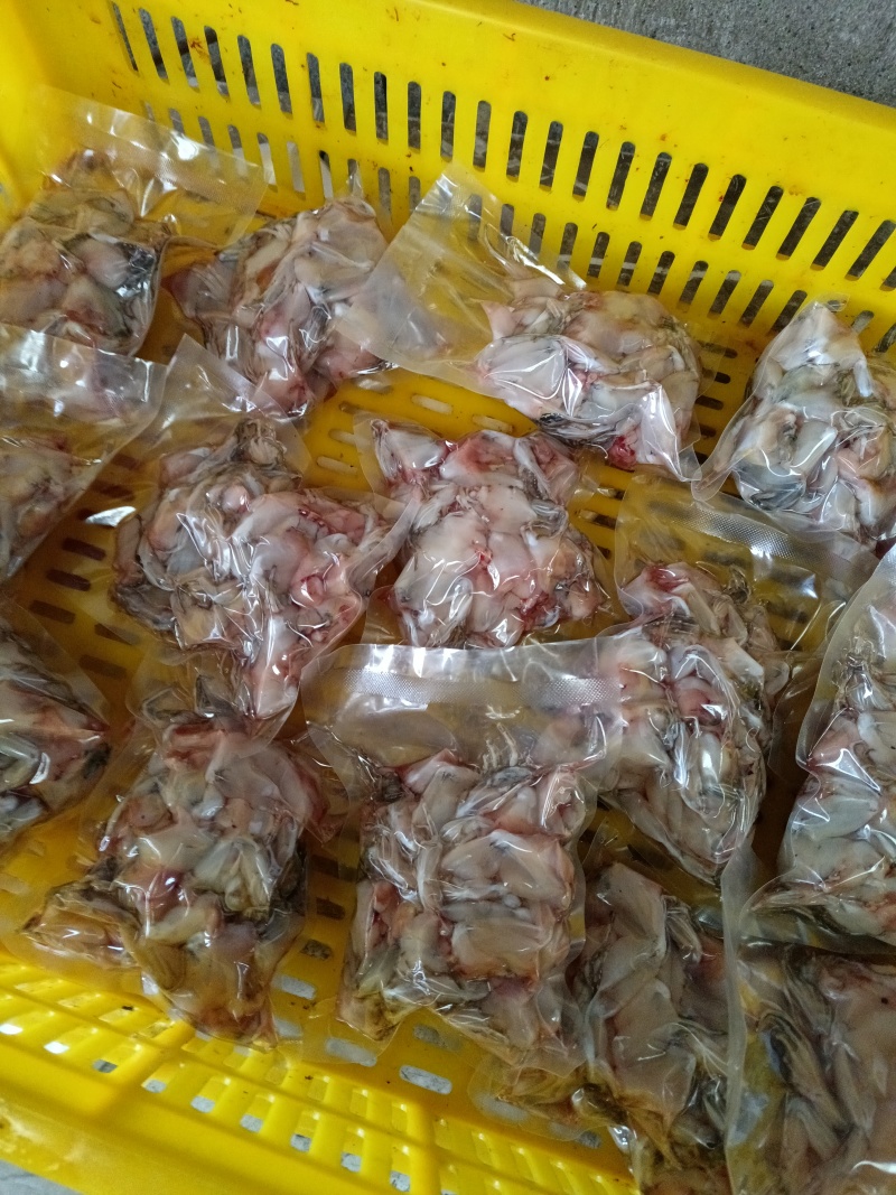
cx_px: 448
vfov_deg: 76.4
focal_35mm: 22
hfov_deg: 61.1
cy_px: 598
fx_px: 759
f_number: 1.8
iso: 2119
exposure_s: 1/33.3
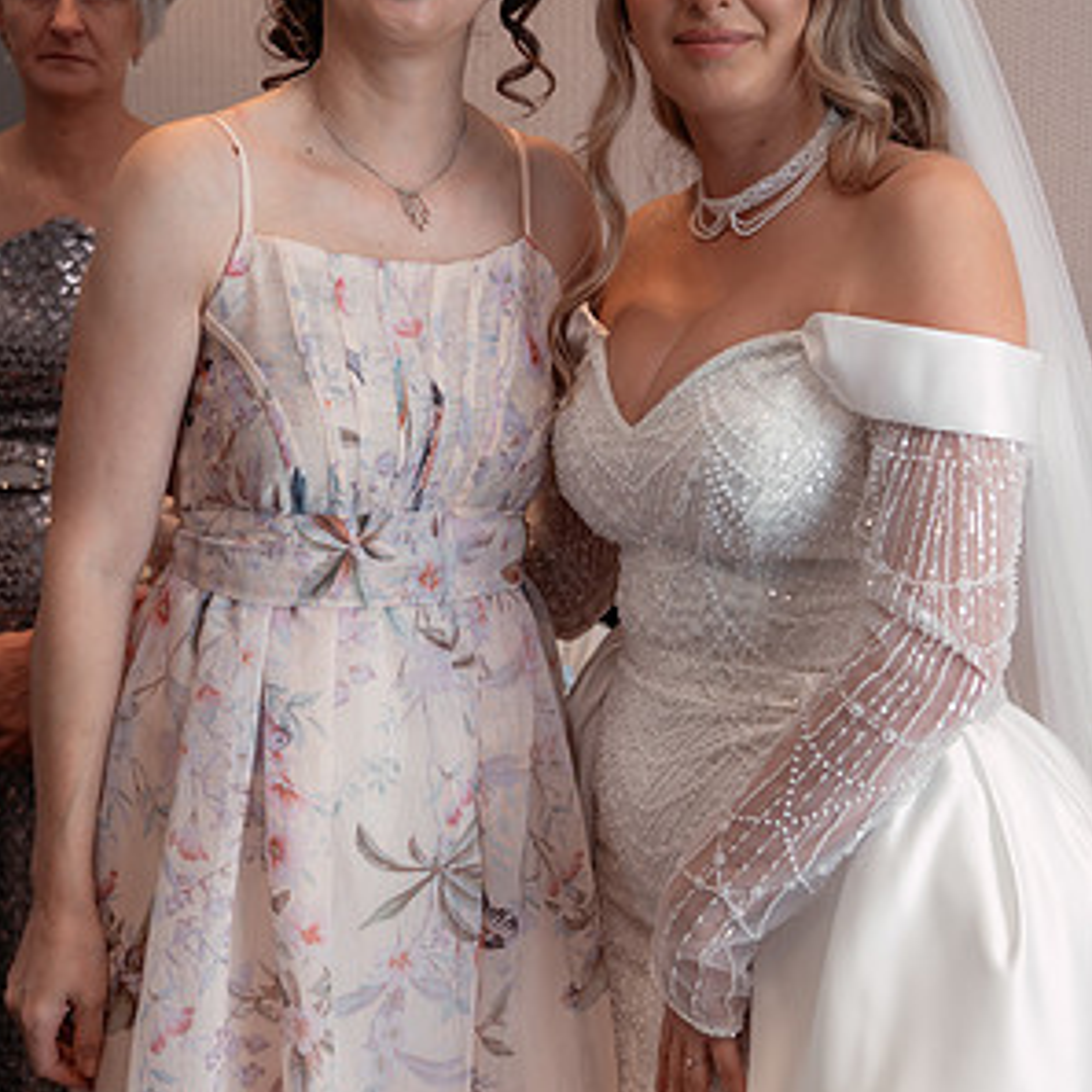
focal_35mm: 58
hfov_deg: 29.6
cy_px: 463
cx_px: 545
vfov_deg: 29.5
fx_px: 2070
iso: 640
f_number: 2.8
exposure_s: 1/200
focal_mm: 30
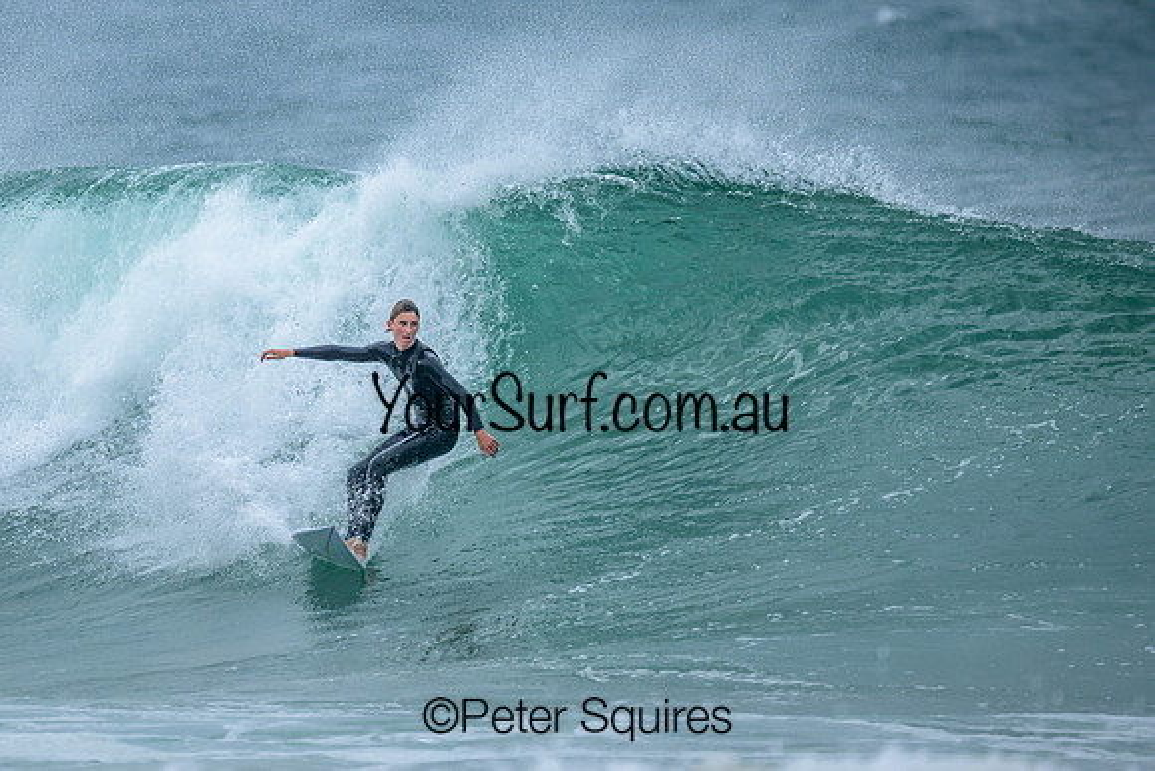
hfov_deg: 1.9
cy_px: 343
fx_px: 35233
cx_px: 386
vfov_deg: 1.3
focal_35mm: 1098
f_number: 6.3
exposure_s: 1/2000
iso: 500
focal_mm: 800
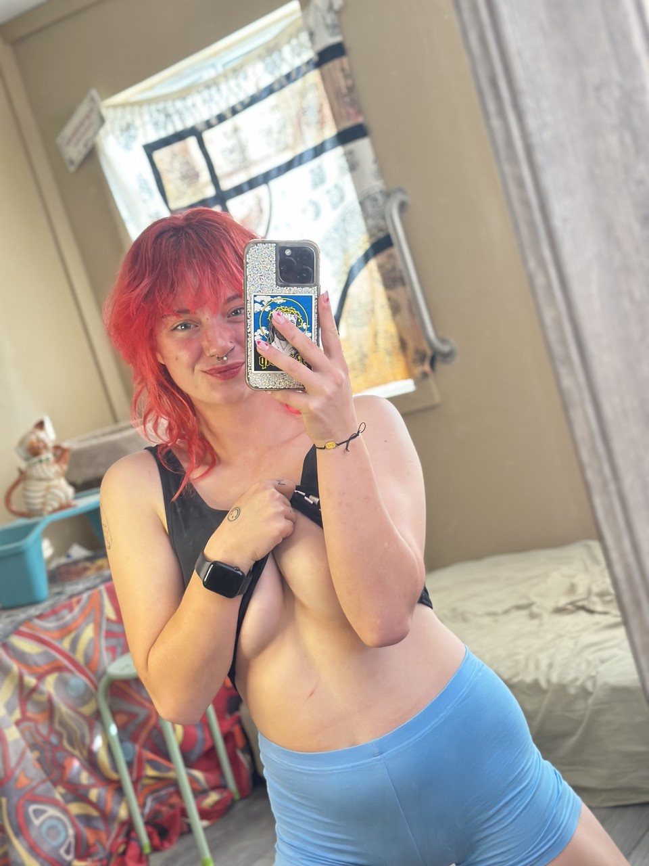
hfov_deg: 30.3
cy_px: 433
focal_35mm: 48
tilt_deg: -9.7
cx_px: 324
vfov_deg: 39.7
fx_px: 1200
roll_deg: +16.4
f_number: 1.78
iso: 400
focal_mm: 6.86
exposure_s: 1/55
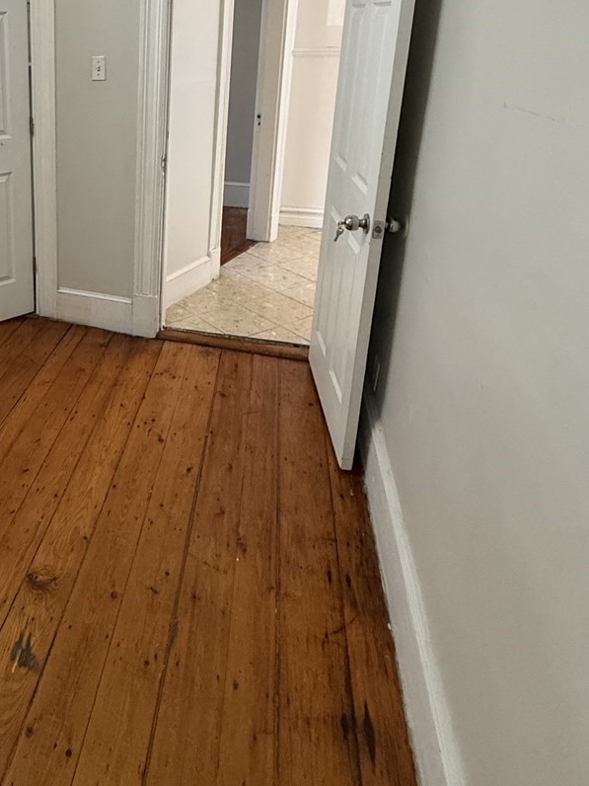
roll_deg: +2.0
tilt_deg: -15.6
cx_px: 40
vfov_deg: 61.4
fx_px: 613
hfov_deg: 45.6
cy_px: 189
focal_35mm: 27
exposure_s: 1/60
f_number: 2.2
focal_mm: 2.22
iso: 320
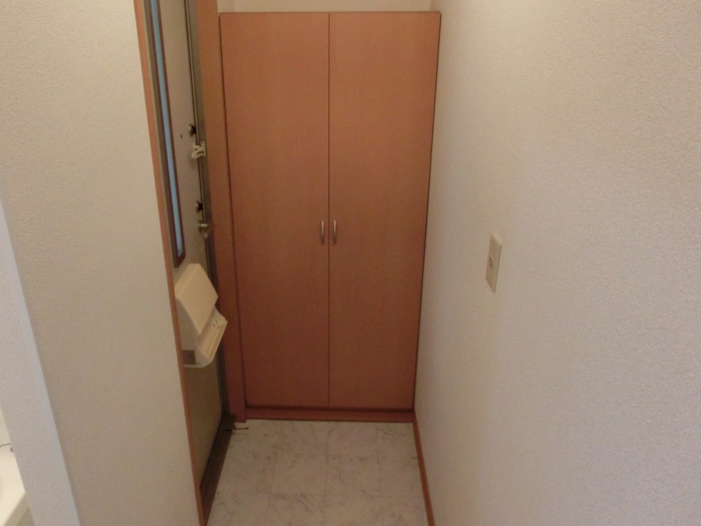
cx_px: 317
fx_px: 547
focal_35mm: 27
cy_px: 250
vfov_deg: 51.4
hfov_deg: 65.2
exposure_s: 1/100
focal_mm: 4.24
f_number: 3
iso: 800
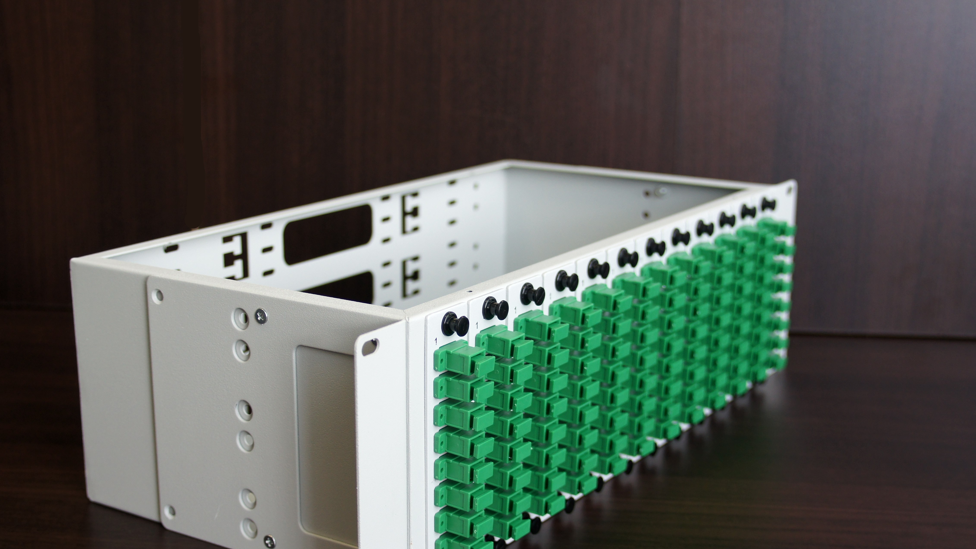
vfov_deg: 23.5
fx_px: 1320
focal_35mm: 51
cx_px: 467
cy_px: 322
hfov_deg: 40.6
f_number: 4
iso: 250
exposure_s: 1/50
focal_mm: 30
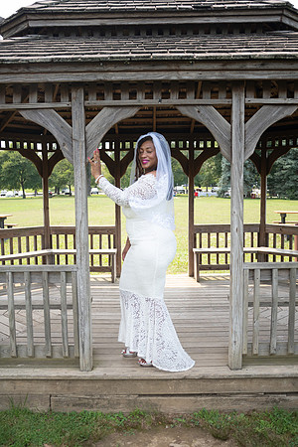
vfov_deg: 53.1
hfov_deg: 36.9
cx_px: 149
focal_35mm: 36
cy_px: 224
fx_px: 447
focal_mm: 35
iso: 800
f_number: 3.7
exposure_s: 1/1600
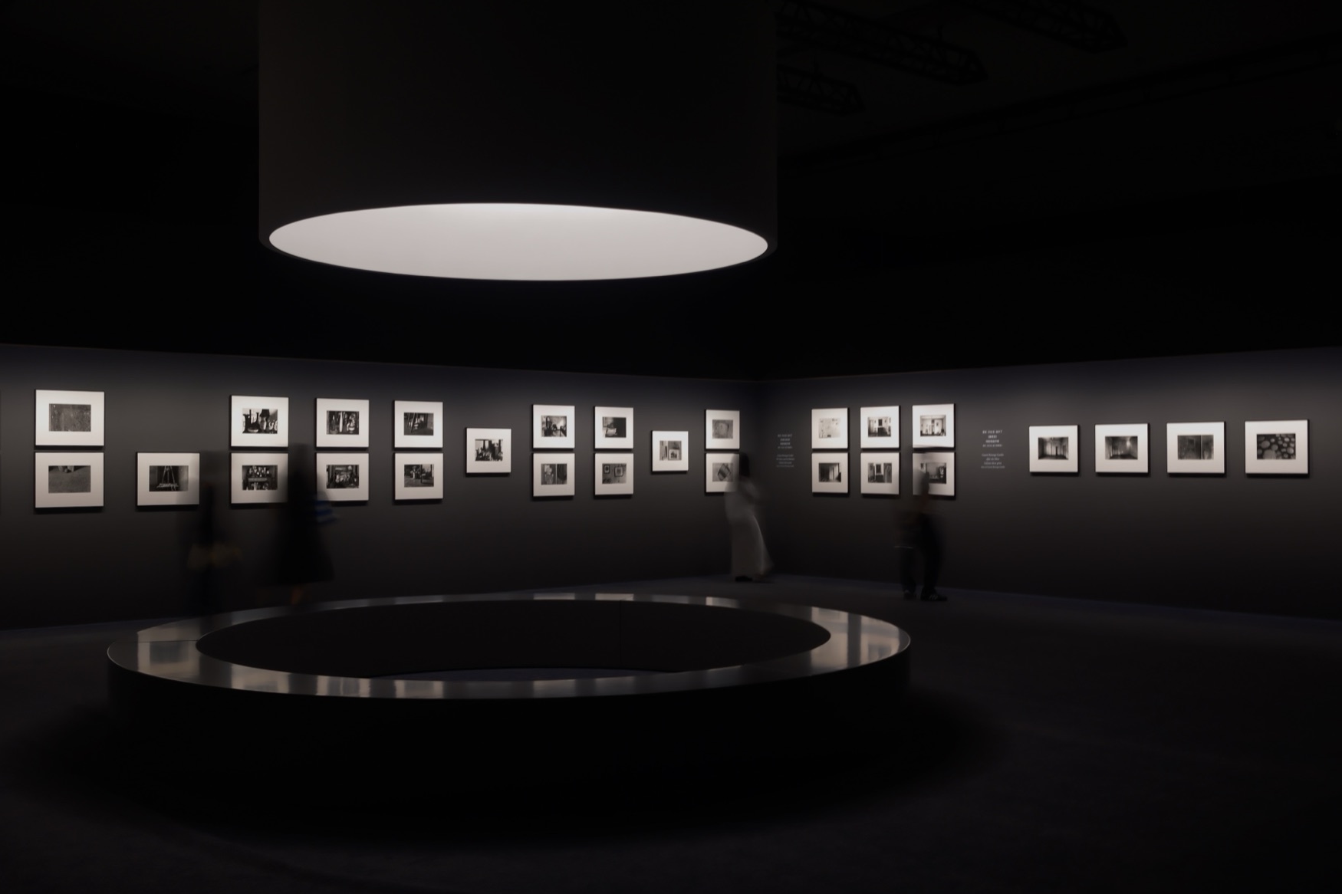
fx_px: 1342
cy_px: 454
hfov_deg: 53.1
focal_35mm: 36
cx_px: 665
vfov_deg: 36.9
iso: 80
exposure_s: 1.5
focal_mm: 23
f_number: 4.5
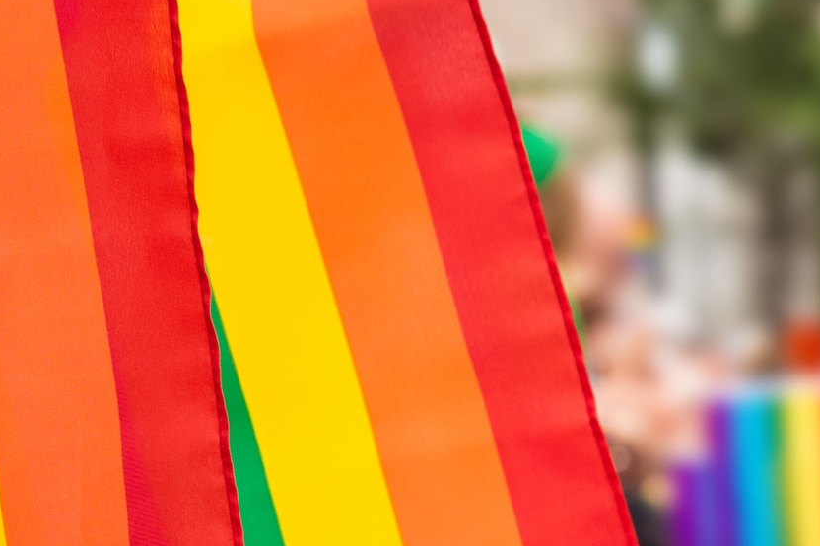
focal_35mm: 268
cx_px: 235
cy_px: 423
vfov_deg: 5.1
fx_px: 6102
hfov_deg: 7.7
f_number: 7.1
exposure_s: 1/500
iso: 640
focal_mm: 105
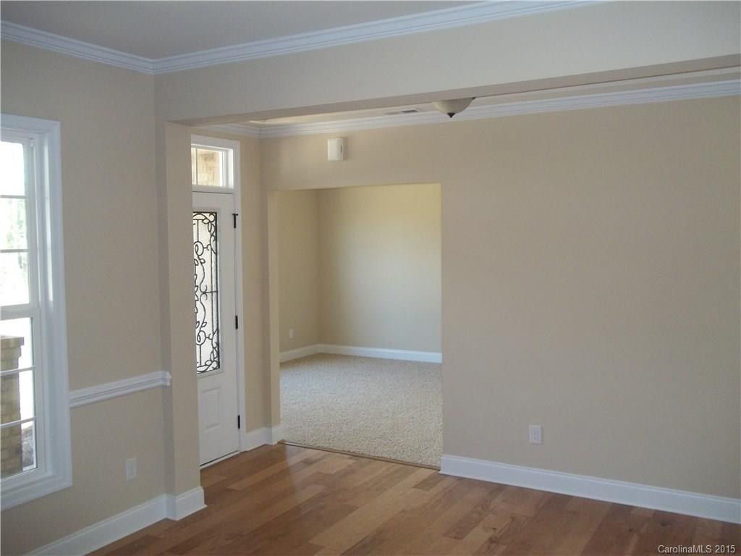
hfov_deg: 56.8
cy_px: 278
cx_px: 370
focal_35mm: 32
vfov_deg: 44.2
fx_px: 685
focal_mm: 5.7
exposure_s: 1/60
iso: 160
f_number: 2.9
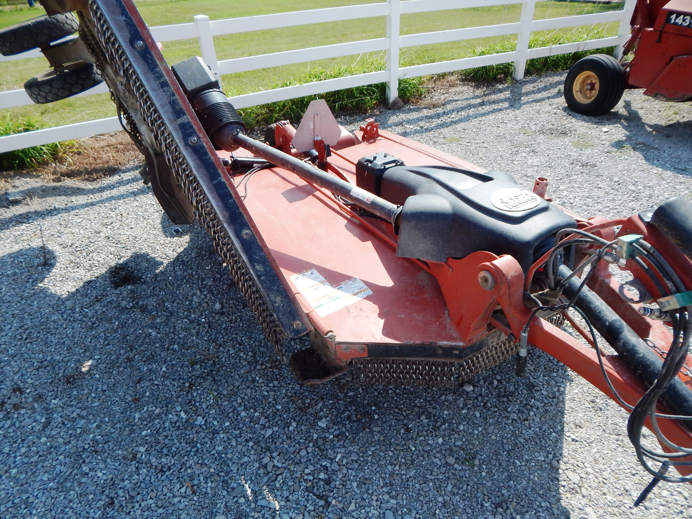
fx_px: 440
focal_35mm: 22
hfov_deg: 76.4
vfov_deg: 61.1
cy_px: 260
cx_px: 346
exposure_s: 1/1500
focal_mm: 4
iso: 125
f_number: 3
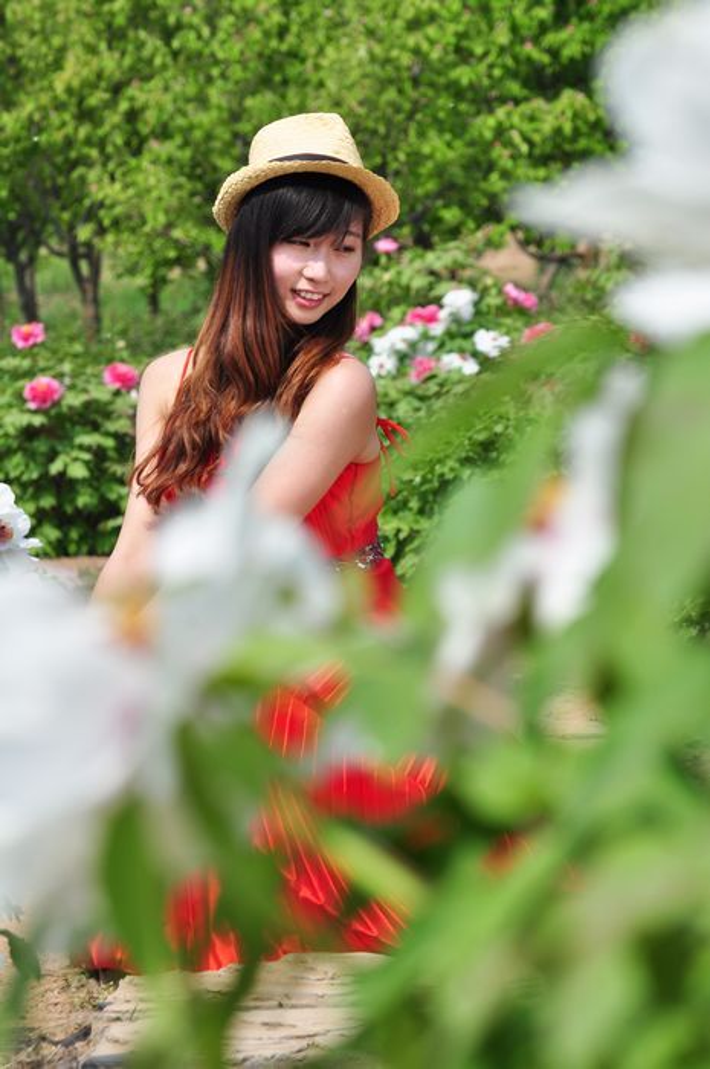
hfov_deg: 6.8
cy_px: 534
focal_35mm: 202
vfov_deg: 10.2
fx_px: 6005
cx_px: 355
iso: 200
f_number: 11
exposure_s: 1/400
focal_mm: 135
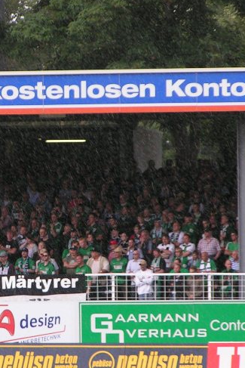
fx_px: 3591
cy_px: 199
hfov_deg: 3.9
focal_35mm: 352
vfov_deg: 5.9
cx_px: 23
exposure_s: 1/320
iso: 80
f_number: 3.5
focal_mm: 31.5
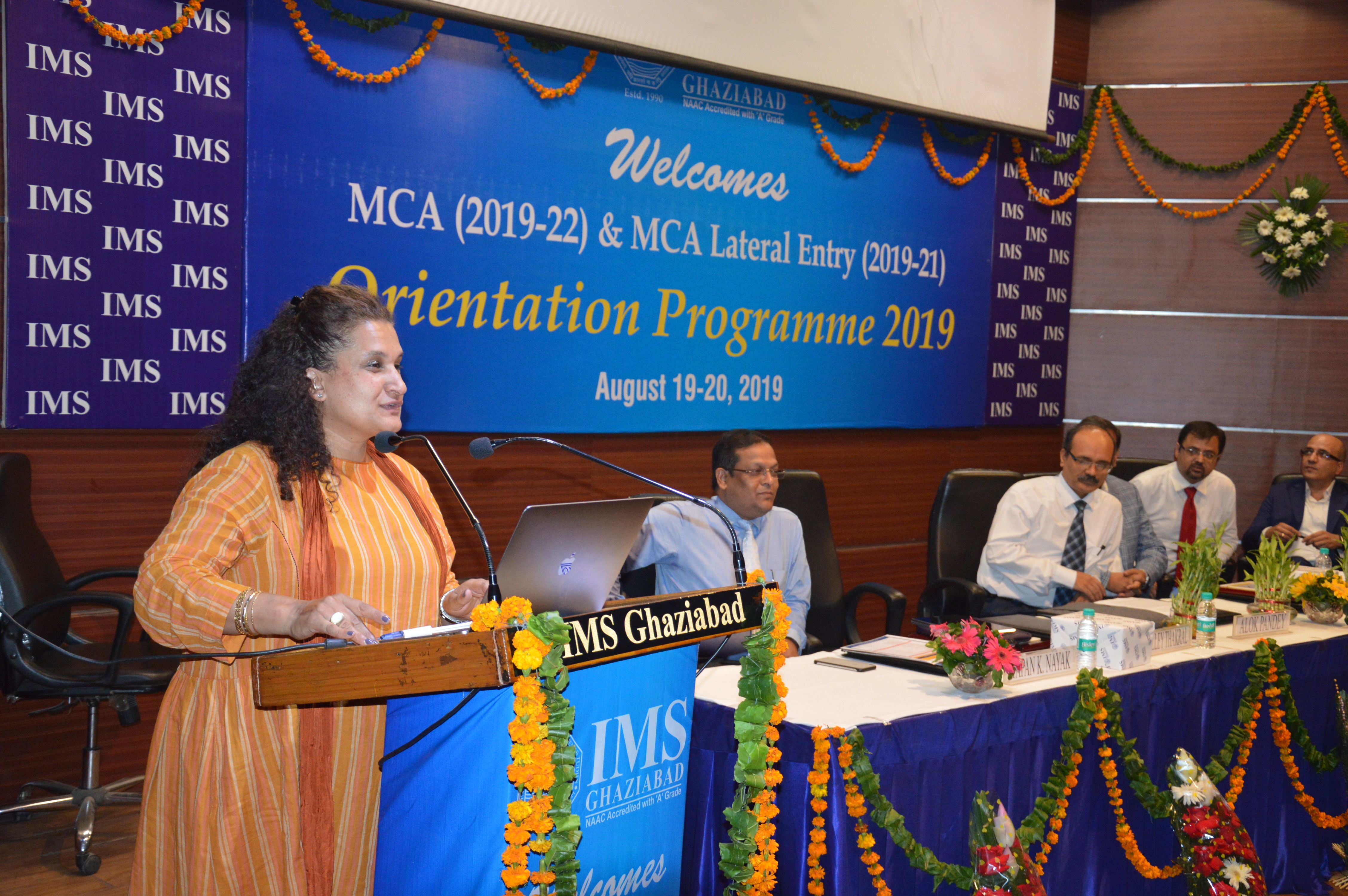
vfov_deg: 29.8
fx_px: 1683
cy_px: 448
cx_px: 674
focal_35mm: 45
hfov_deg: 43.6
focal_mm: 30
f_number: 4.2
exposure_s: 1/60
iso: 1250
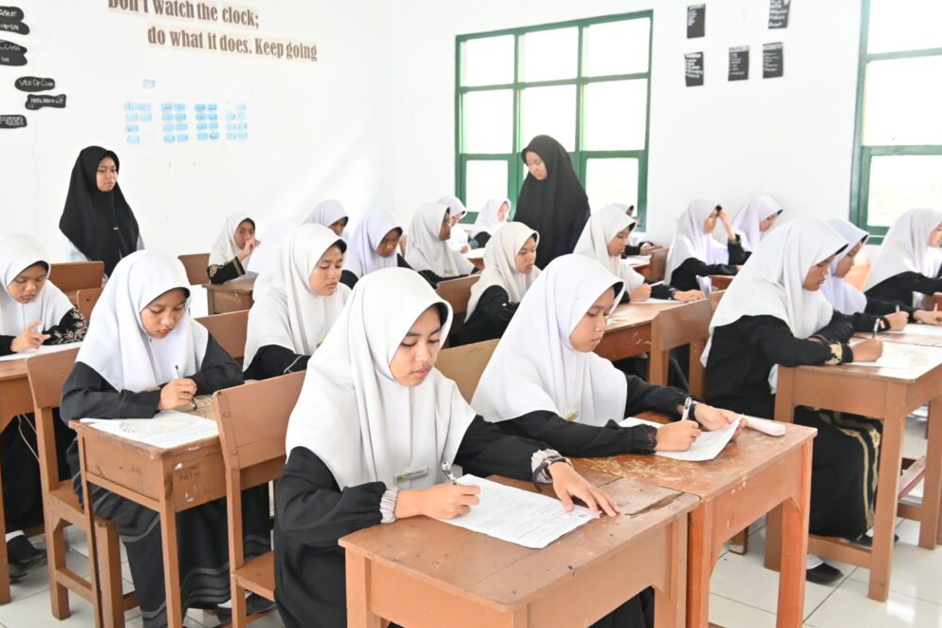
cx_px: 470
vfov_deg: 40.0
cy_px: 314
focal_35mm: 33
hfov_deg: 57.2
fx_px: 863
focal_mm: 21.5
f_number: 6.3
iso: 2500
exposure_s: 1/80
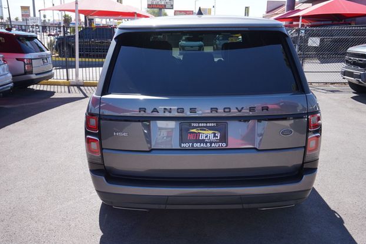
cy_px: 122
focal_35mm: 33
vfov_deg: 40.5
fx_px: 330
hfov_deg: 57.9
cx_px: 188
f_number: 5.6
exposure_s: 1/200
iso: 100
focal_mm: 21
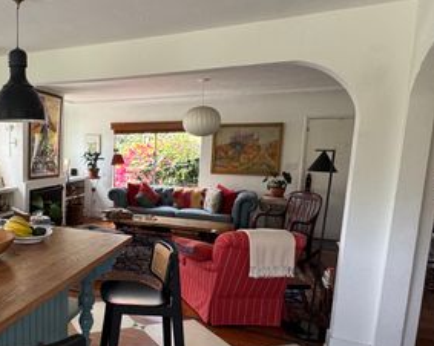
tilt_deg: -8.5
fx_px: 372
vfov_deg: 49.8
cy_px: 194
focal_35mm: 29
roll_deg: +0.6
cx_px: 58
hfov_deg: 54.2
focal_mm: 2.22
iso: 100
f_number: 2.2
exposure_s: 1/99
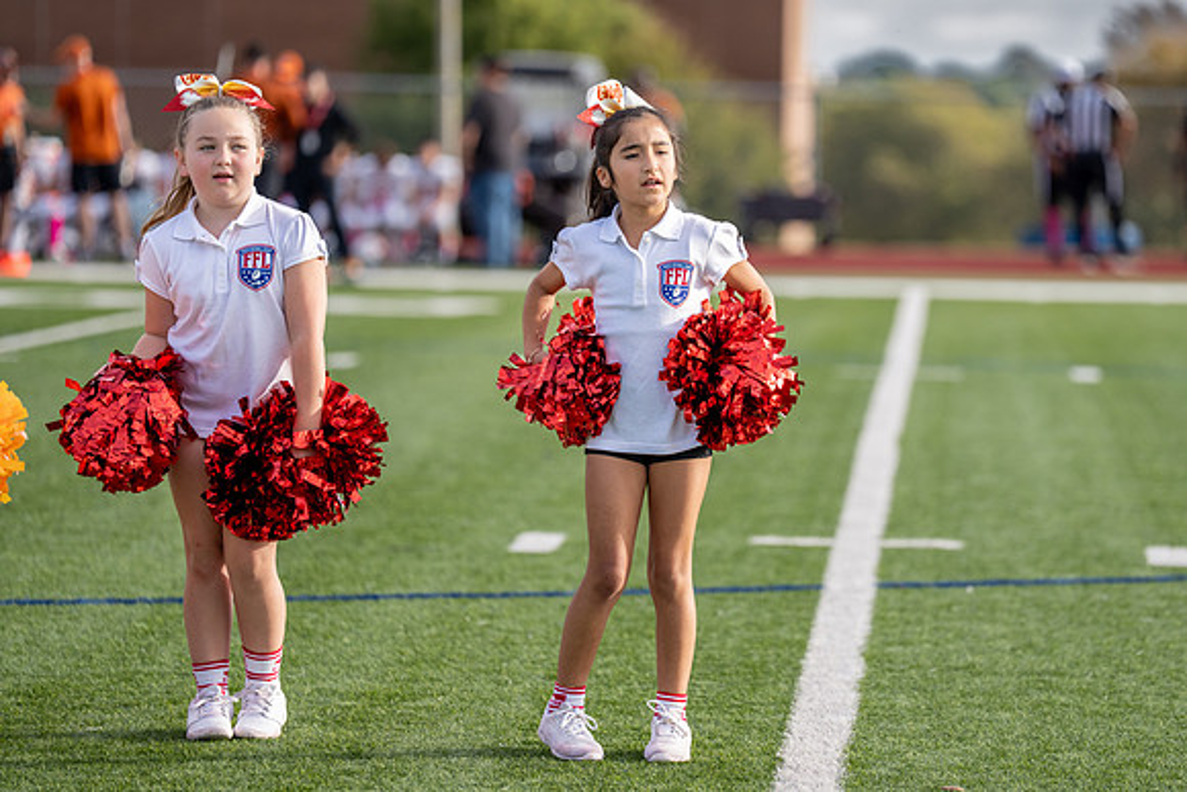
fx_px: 6263
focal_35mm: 190
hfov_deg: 10.8
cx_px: 673
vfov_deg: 7.2
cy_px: 358
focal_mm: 165
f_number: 2.8
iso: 250
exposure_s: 1/2500
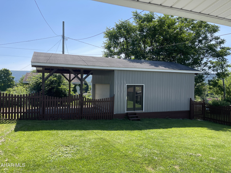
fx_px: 167
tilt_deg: -1.5
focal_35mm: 25
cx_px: 116
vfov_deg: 54.9
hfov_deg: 69.4
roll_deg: -0.9
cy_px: 86
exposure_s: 1/1667
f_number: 1.6
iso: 32
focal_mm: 5.1
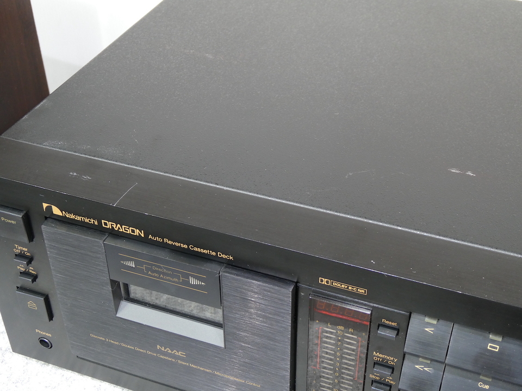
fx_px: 754
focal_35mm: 50
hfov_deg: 38.2
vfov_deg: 29.1
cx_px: 261
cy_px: 196
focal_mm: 9
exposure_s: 1/3.2
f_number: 4.1
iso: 200
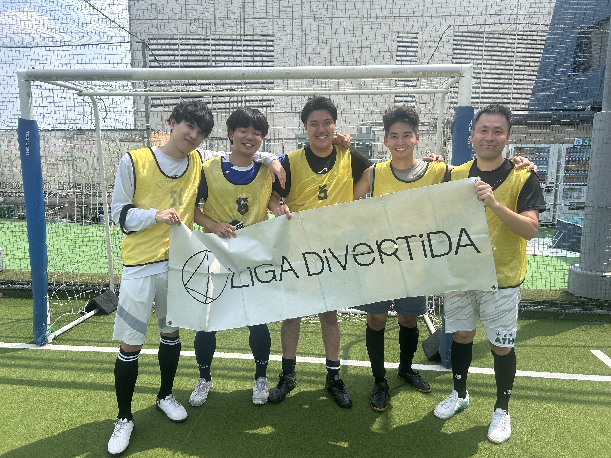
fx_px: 459
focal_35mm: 26
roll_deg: +0.1
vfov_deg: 53.1
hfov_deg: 67.3
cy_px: 229
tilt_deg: -7.6
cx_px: 306
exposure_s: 1/2571
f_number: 1.5
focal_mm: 5.7
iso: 50
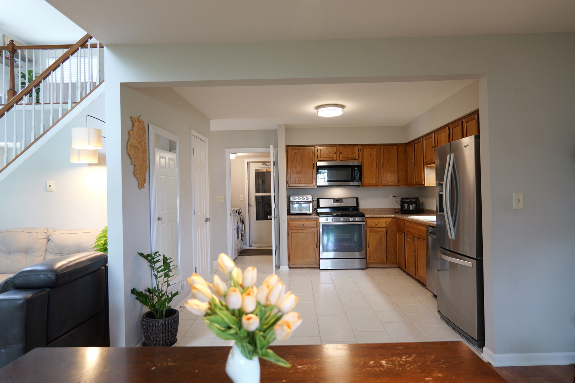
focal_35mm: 20
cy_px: 192
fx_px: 319
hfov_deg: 84.0
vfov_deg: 61.9
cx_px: 288
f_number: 3.5
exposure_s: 1/60
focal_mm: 20
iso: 1000
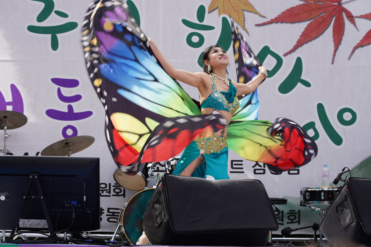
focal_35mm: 106
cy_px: 123
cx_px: 186
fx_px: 1092
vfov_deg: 12.9
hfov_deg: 19.3
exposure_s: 1/200
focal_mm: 105
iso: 100
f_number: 5.6
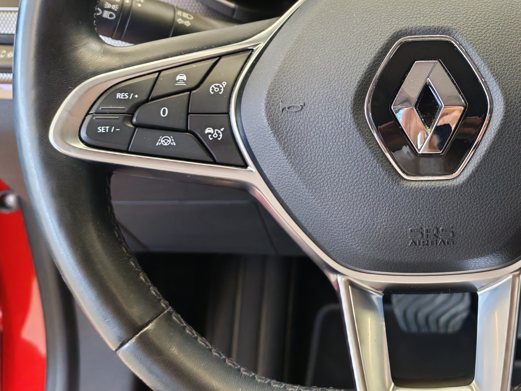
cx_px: 409
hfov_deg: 35.7
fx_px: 783
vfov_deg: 27.7
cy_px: 104
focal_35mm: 52
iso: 1153
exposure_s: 1/100
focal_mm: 6.12
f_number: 1.9
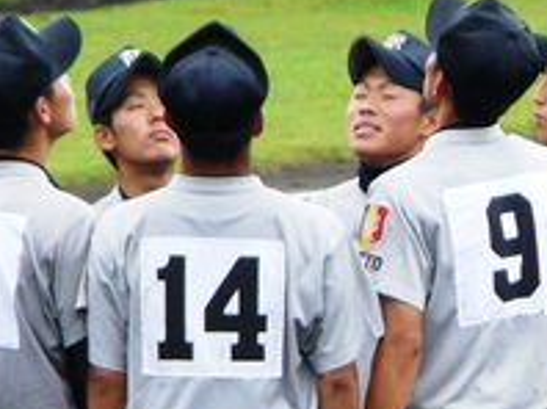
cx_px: 343
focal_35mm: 1345
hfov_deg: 1.5
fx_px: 21228
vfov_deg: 1.1
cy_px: 386
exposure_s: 1/320
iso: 200
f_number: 4
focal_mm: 70.5
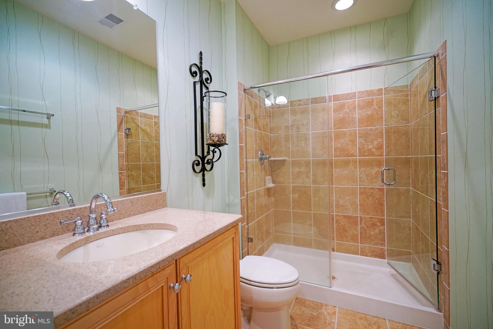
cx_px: 246
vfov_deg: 73.7
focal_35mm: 16
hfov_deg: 96.7
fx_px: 219
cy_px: 164
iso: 800
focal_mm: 16
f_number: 4
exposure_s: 1/30
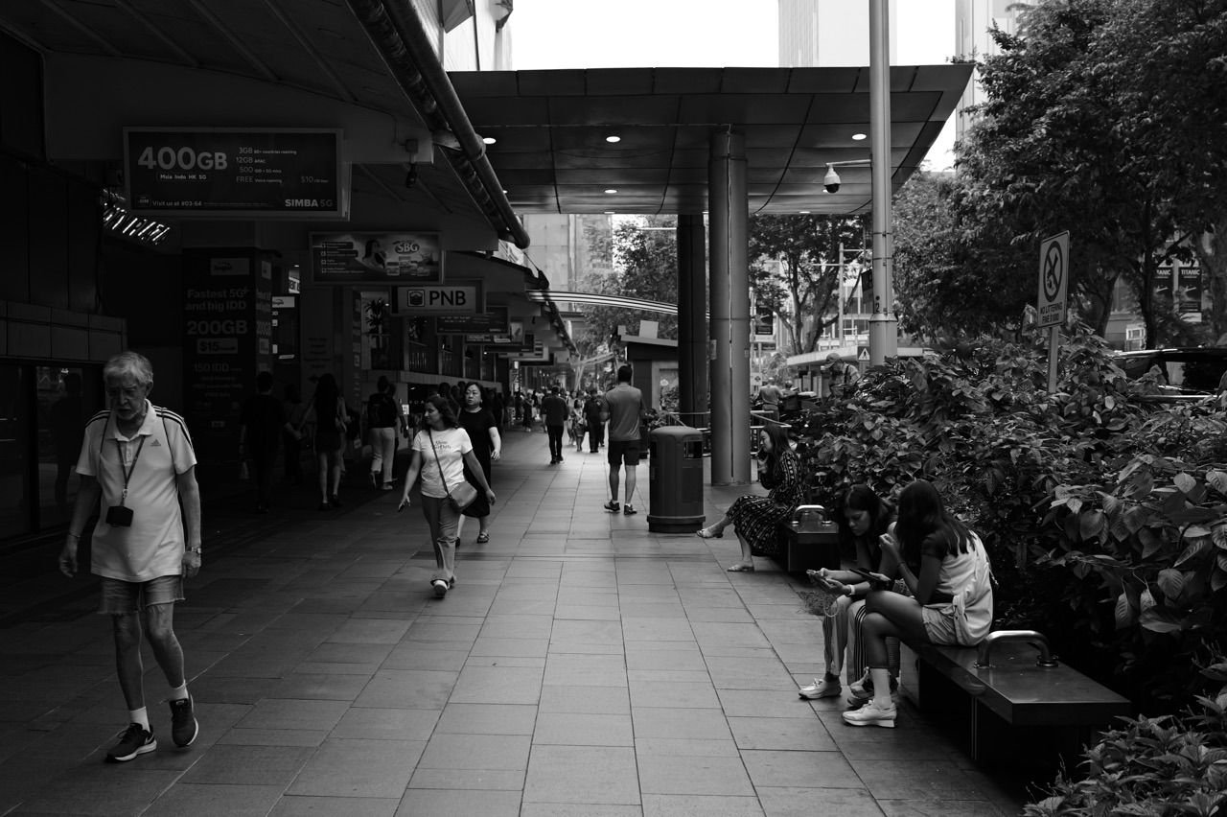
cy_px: 408
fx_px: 1465
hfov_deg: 45.5
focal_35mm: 43
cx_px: 614
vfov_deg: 31.2
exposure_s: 1/200
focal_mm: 43
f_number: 4.5
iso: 100
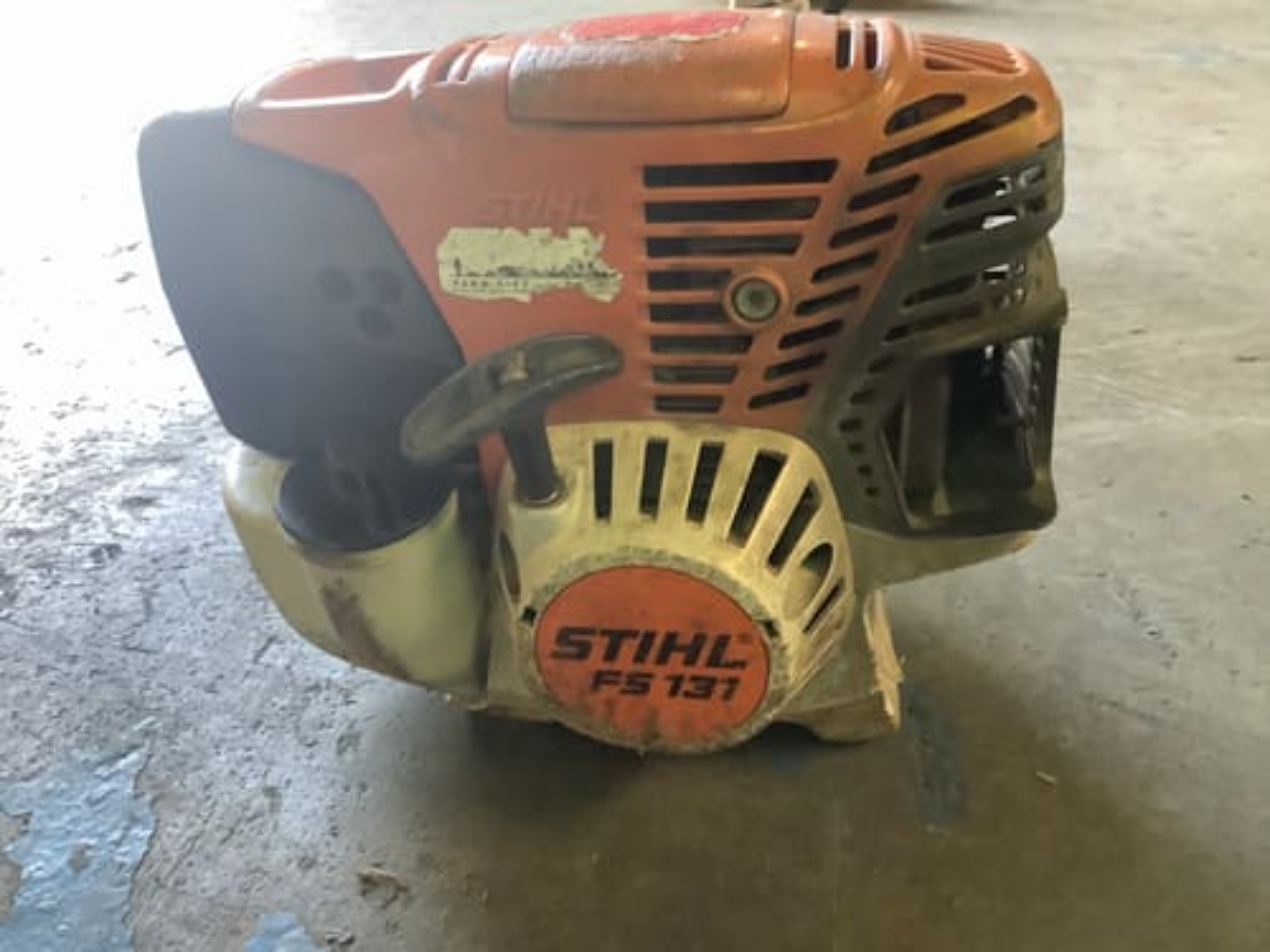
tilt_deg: -29.5
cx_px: 635
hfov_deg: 58.4
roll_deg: +2.8
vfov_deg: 45.4
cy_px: 476
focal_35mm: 31
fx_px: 1137
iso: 320
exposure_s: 1/50
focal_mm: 3.3
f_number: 2.4
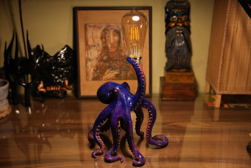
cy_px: 84
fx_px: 336
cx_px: 126
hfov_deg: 40.9
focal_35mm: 48
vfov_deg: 28.0
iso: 1250
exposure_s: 1/250
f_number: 4
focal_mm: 48.2
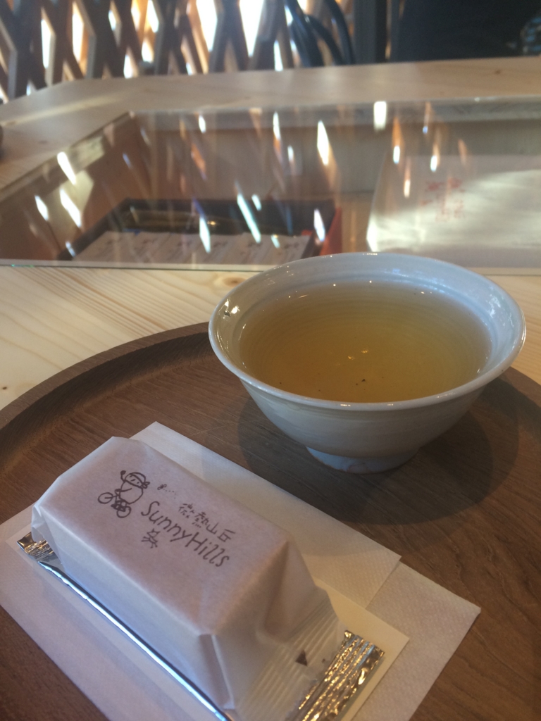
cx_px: 270
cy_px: 360
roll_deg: +6.6
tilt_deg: -34.2
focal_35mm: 29
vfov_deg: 61.7
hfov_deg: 48.2
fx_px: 604
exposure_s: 1/30
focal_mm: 4.15
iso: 64
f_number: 2.2
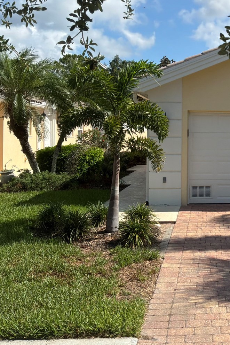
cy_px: 140
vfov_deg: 41.7
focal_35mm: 47
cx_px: 262
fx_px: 450
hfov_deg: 26.1
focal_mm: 3
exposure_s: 1/3534
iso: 25
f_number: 1.8
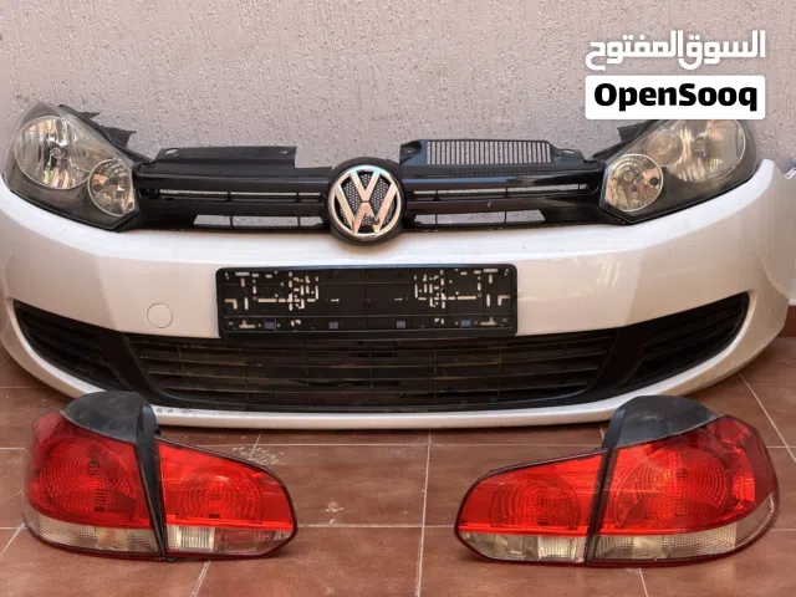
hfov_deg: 39.7
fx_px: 1104
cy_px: 298
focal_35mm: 48
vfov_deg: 30.3
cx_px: 398
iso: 64
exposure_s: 1/229
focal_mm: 6.86
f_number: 1.78
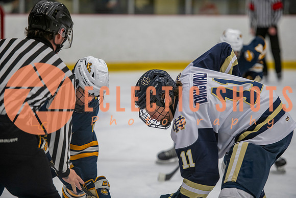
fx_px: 1379
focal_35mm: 168
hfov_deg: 12.3
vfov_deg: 8.2
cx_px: 150
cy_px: 101
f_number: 3.2
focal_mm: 165
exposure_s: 1/640
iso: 2000
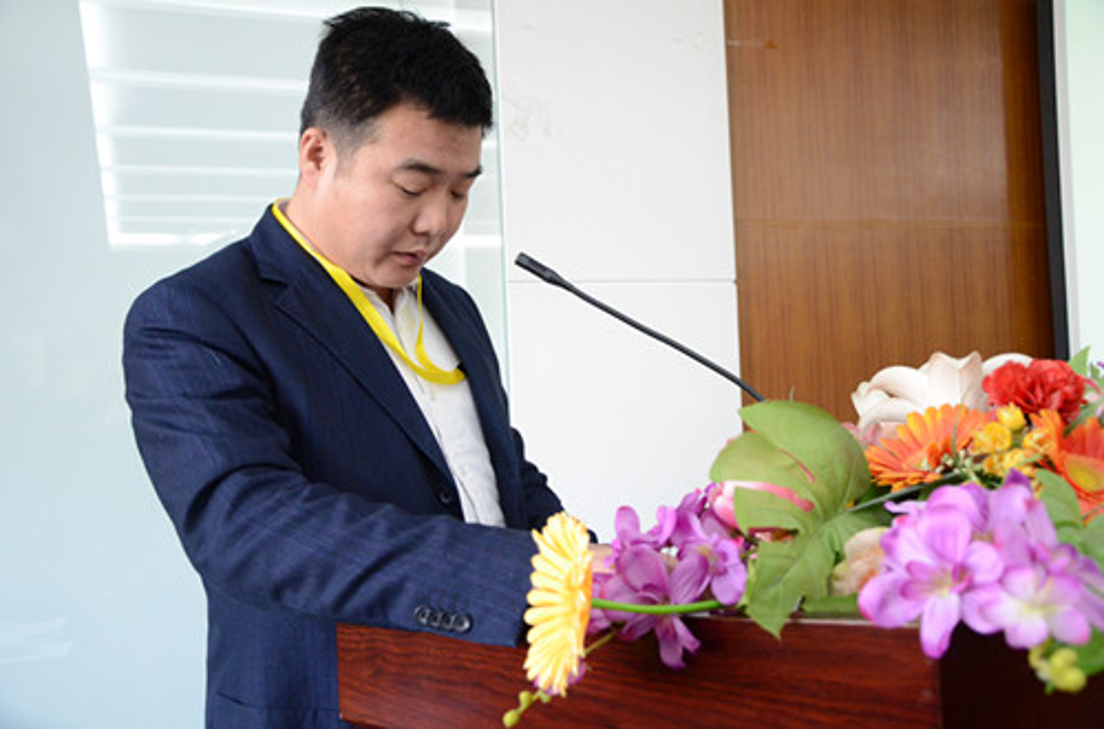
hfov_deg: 53.3
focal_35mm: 36
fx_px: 1101
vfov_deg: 36.6
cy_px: 364
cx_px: 552
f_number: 4.5
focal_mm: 24
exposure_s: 1/80
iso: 2000
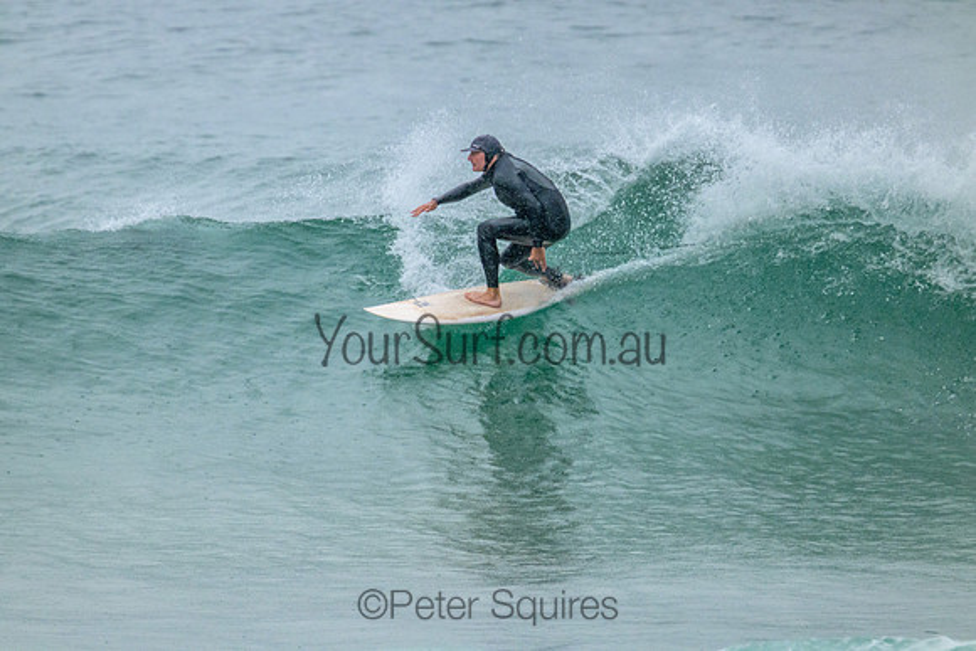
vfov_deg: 1.7
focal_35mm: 800
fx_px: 21693
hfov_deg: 2.6
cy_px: 326
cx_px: 488
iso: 4000
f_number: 11
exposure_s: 1/1600
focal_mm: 800
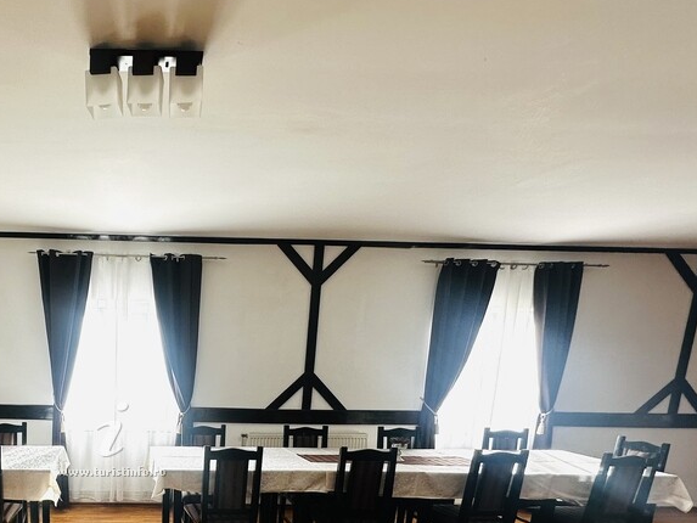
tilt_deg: -9.4
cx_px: 123
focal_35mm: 25
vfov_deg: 50.1
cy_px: 449
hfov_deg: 62.5
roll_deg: -0.8
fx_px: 503
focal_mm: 2.22
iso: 50
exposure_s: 1/99
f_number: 2.2
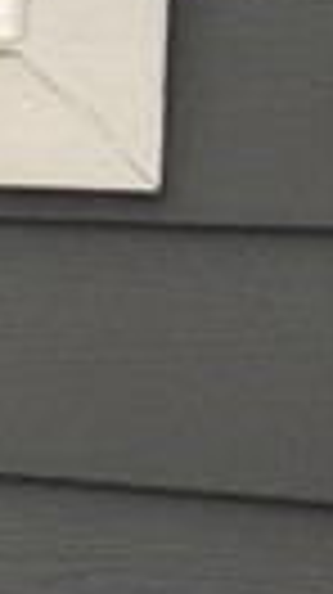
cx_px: -1958
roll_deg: -0.9
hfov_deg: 3.8
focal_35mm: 245
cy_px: 292
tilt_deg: -3.7
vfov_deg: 8.8
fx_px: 3856
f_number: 2.2
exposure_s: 1/60
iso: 32
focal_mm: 4.15
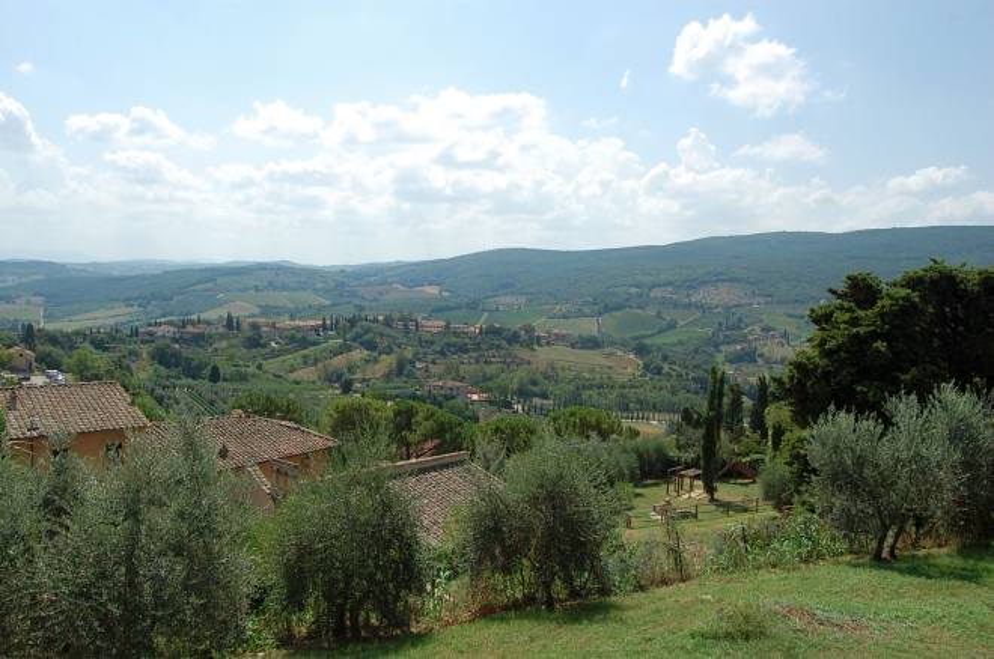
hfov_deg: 67.5
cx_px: 497
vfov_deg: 47.8
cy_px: 330
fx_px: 744
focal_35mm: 27
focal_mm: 18
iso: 200
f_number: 10
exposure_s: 1/250
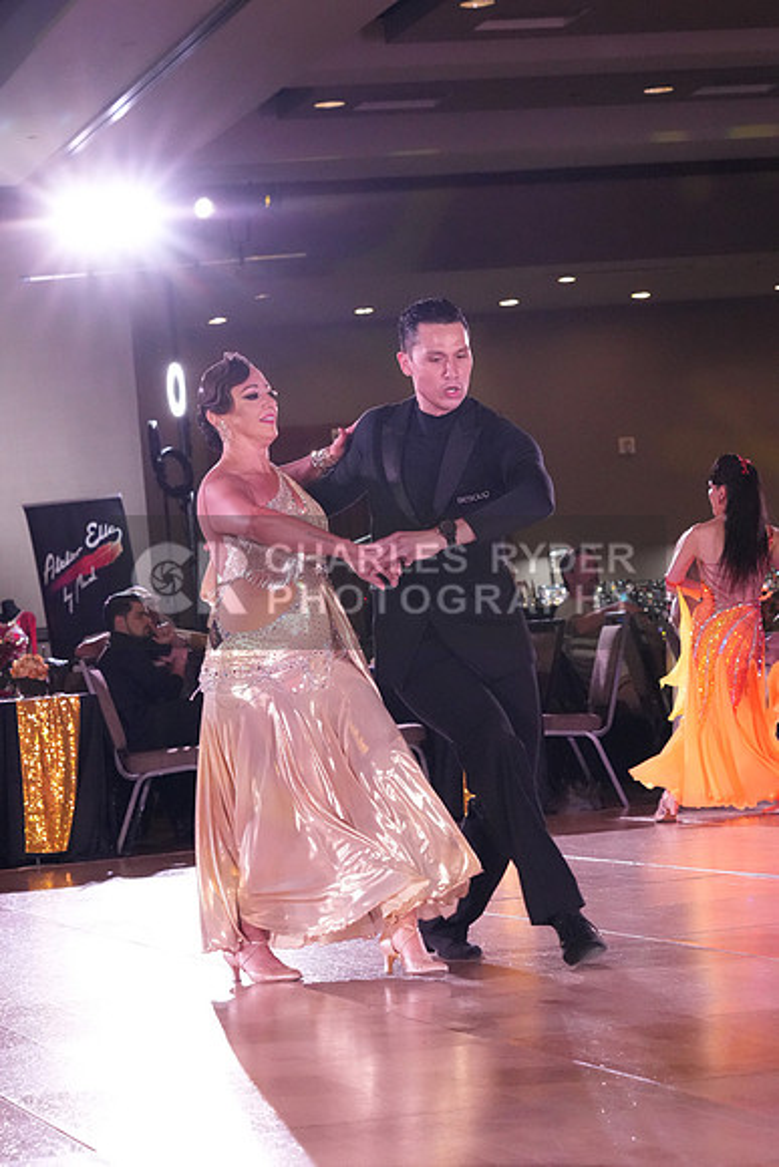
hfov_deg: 12.6
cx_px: 390
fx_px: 3536
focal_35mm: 109
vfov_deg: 18.8
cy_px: 584
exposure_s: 1/400
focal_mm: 73
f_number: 5.6
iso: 6400
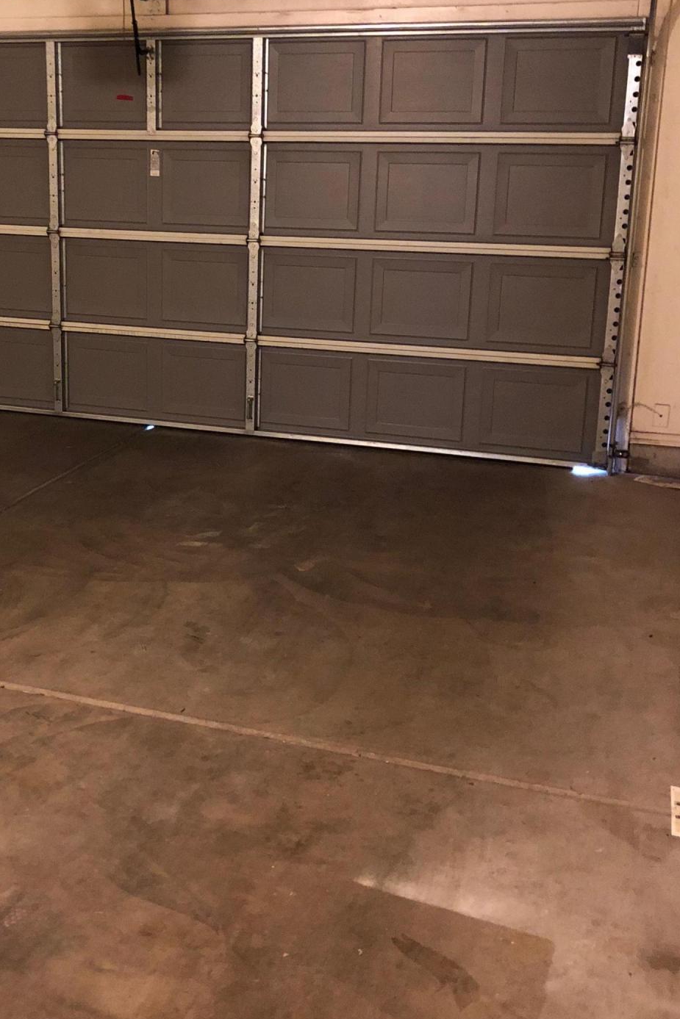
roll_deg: +0.3
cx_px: 186
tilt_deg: -13.8
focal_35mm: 42
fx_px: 1190
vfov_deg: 46.3
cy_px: 436
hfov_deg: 31.4
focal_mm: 3.99
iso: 125
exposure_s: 1/4
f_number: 1.8
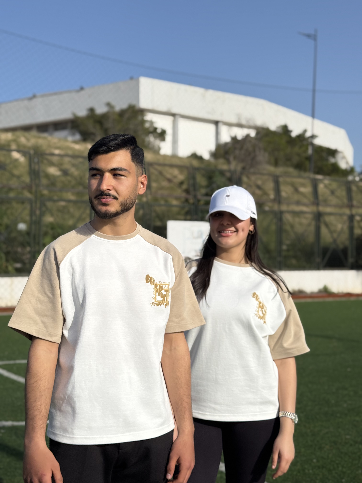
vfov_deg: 39.7
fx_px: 669
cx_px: 181
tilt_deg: +0.9
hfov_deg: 30.3
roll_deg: -0.3
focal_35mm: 48
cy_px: 242
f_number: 1.78
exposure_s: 1/11364
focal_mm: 6.76
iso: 64
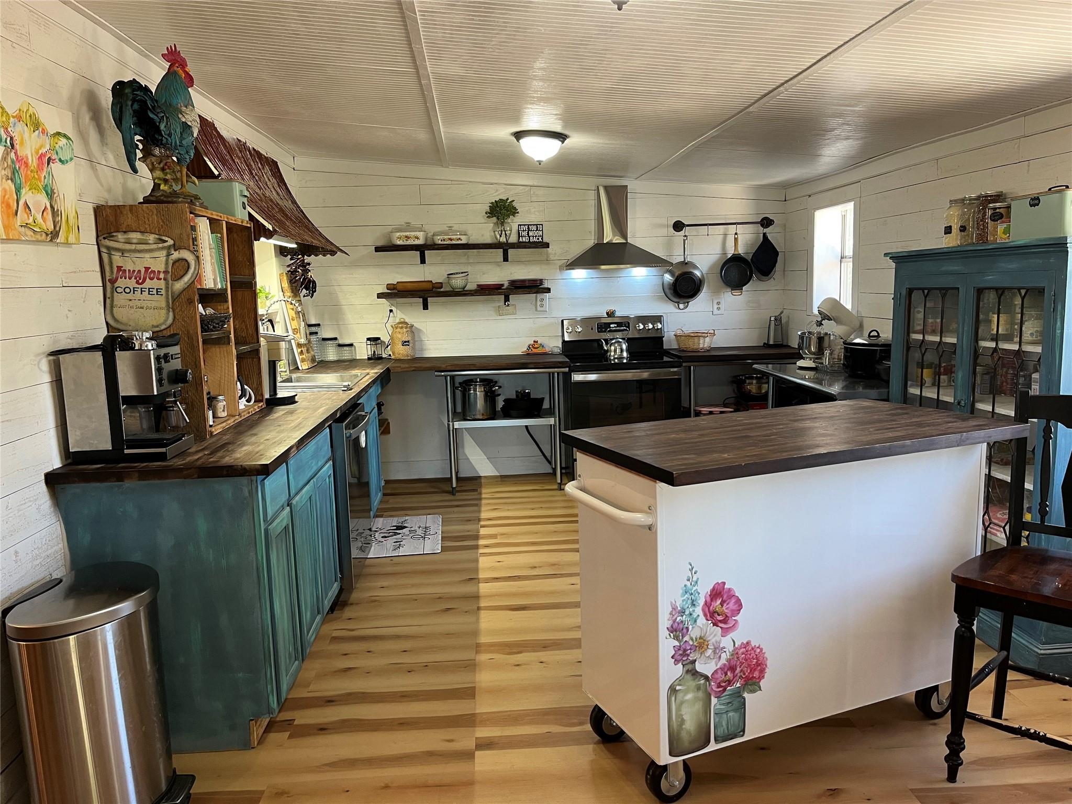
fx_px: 805
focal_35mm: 26
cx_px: 536
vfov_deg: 53.1
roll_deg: +2.1
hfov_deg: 67.3
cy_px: 402
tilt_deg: -9.2
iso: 80
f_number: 1.6
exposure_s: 1/60
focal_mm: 5.1
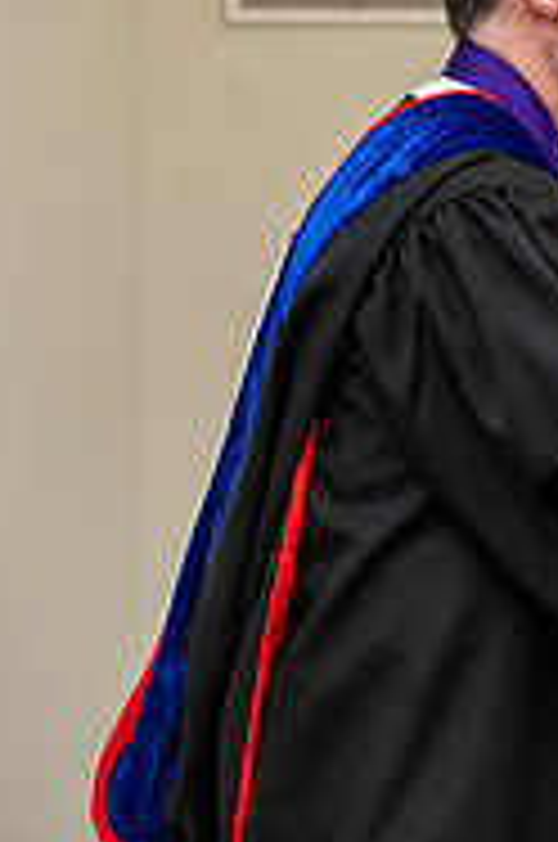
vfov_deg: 8.1
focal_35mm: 255
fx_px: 5950
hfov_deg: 5.3
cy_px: 245
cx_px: 1134
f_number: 4.5
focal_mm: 82
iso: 1600
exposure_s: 1/200
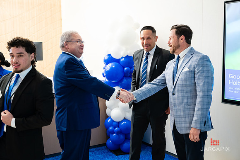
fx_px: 294
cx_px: 122
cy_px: 78
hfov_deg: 44.4
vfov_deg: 30.4
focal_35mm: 44
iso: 1600
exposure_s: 1/200
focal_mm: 43
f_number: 3.2
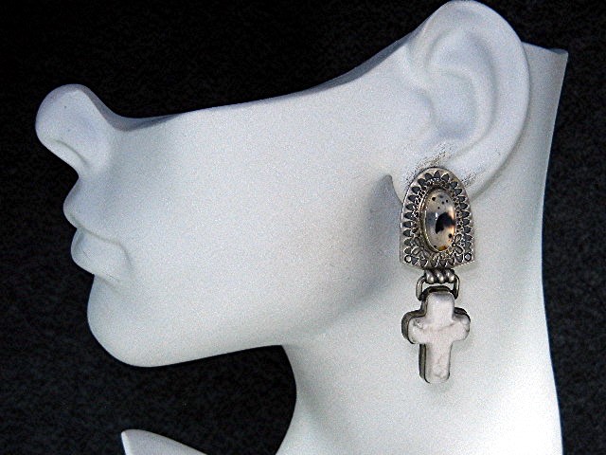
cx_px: 303
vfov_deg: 24.8
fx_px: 1033
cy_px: 228
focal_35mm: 59
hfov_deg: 32.7
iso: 482
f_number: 8
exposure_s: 1/30
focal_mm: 10.6
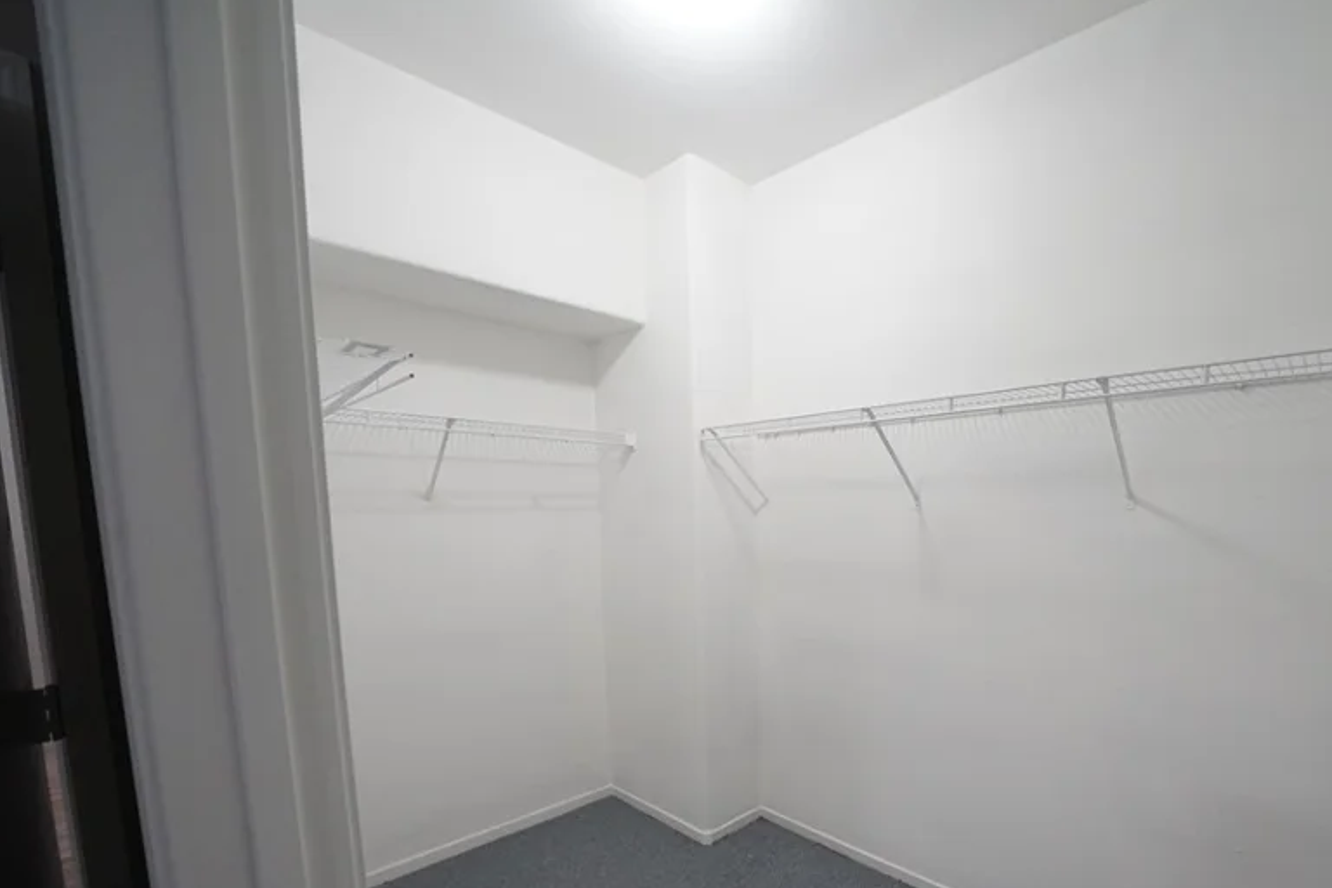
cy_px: 575
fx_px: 592
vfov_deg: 72.0
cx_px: 832
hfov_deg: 94.7
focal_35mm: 16
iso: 1600
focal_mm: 12
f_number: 6.3
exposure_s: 1/25
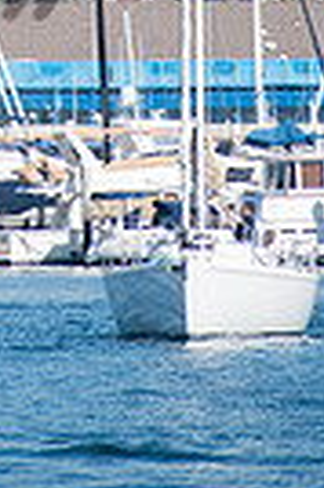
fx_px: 10597
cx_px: -80
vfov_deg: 2.6
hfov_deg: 1.8
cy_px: -244
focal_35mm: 783
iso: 100
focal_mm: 155
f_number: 5.6
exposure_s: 1/400
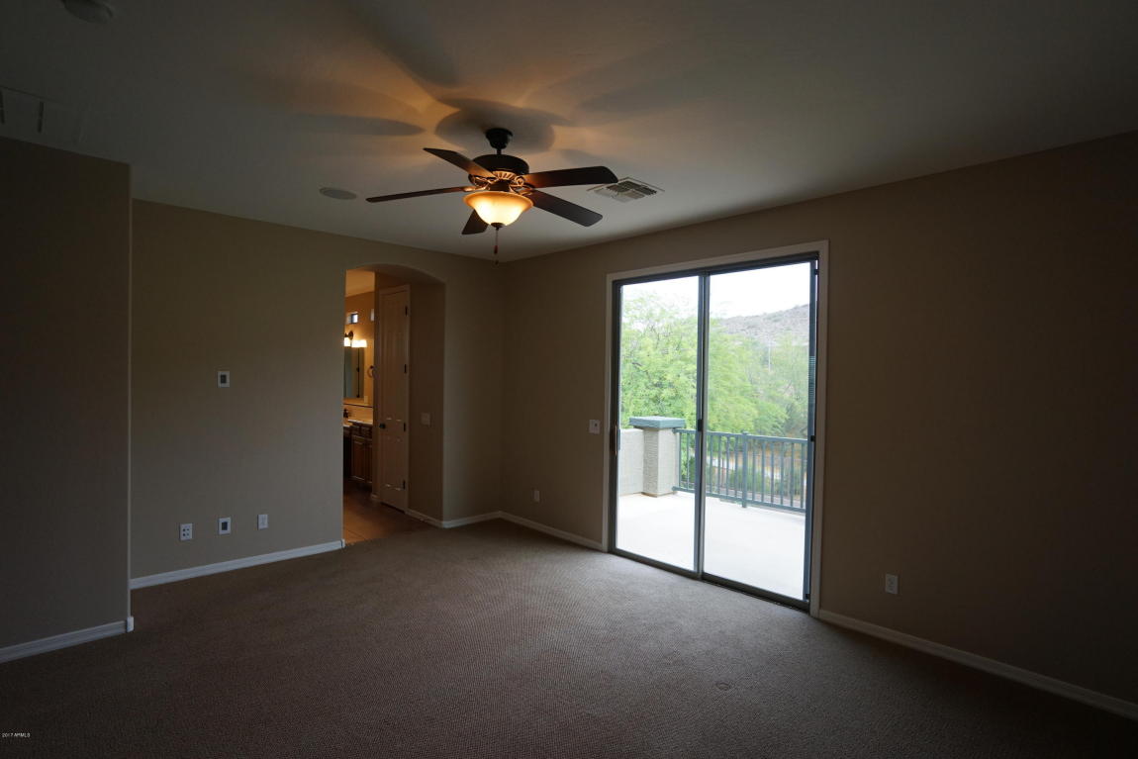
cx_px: 569
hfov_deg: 90.0
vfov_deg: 67.4
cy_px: 380
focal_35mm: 18
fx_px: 569
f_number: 4
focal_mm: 18
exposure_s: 1/160
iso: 1000
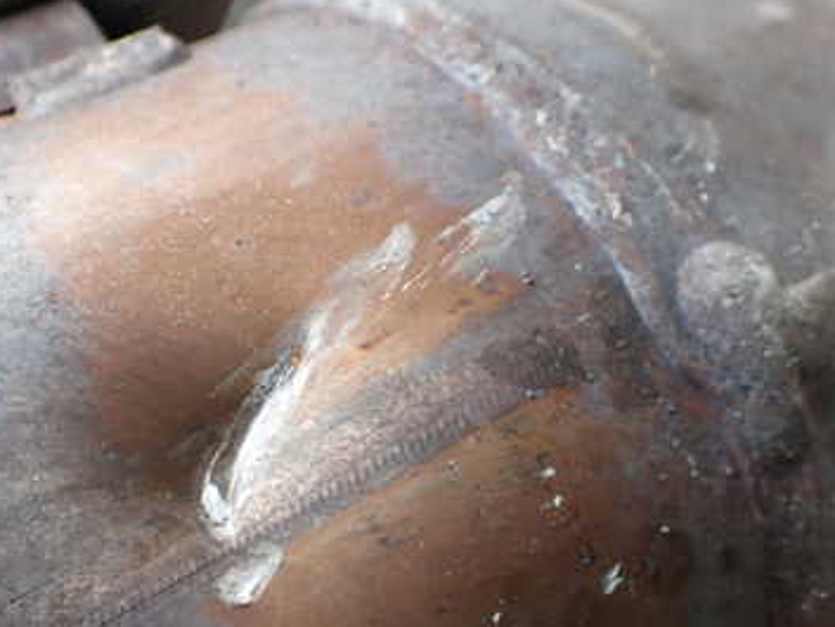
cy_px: 369
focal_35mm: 51
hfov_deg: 37.2
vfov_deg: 28.5
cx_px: 300
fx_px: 1231
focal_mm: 5.4
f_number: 2.3
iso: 160
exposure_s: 1/125
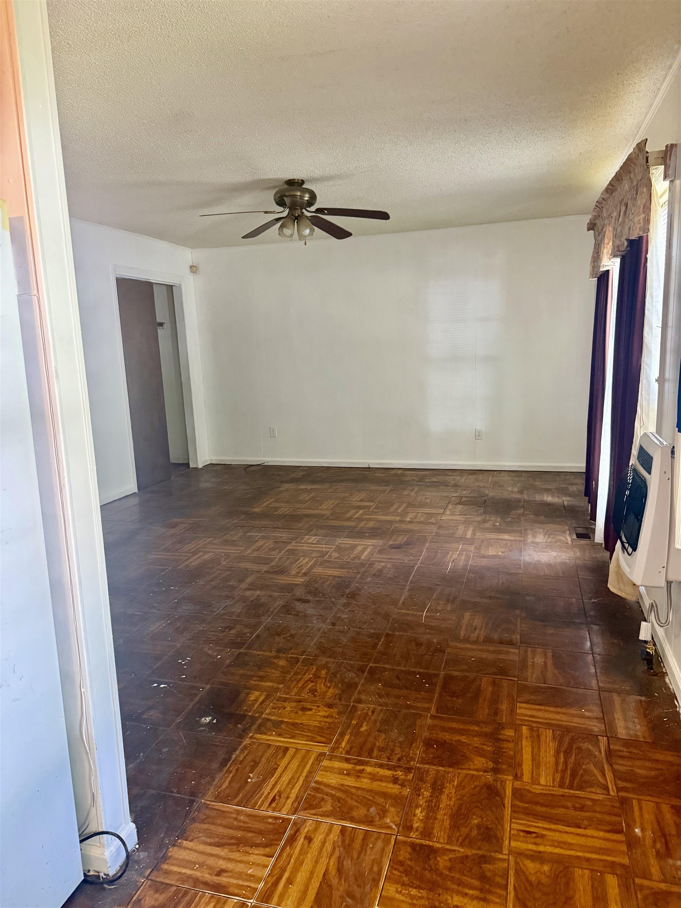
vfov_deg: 71.6
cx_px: 340
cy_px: 454
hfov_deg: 56.8
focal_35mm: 24
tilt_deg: -8.1
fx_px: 630
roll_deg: +2.3
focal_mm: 6.76
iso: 500
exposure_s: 1/60
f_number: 1.78
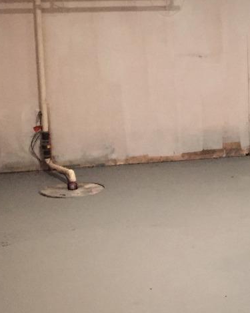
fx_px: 805
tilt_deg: -11.3
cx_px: 334
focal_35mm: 87
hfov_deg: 16.6
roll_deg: -0.6
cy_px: 151
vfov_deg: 22.0
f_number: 2.2
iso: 250
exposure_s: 1/30
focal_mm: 4.15
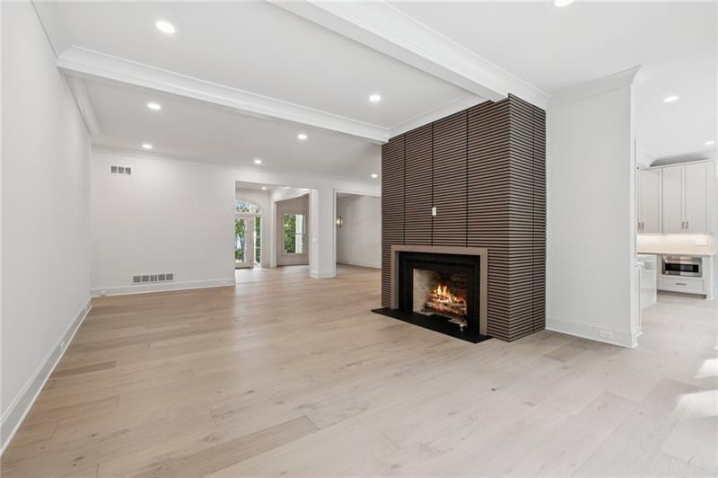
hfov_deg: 96.8
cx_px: 359
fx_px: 319
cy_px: 239
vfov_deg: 73.6
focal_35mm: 16
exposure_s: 1/15
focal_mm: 16
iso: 400
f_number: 8
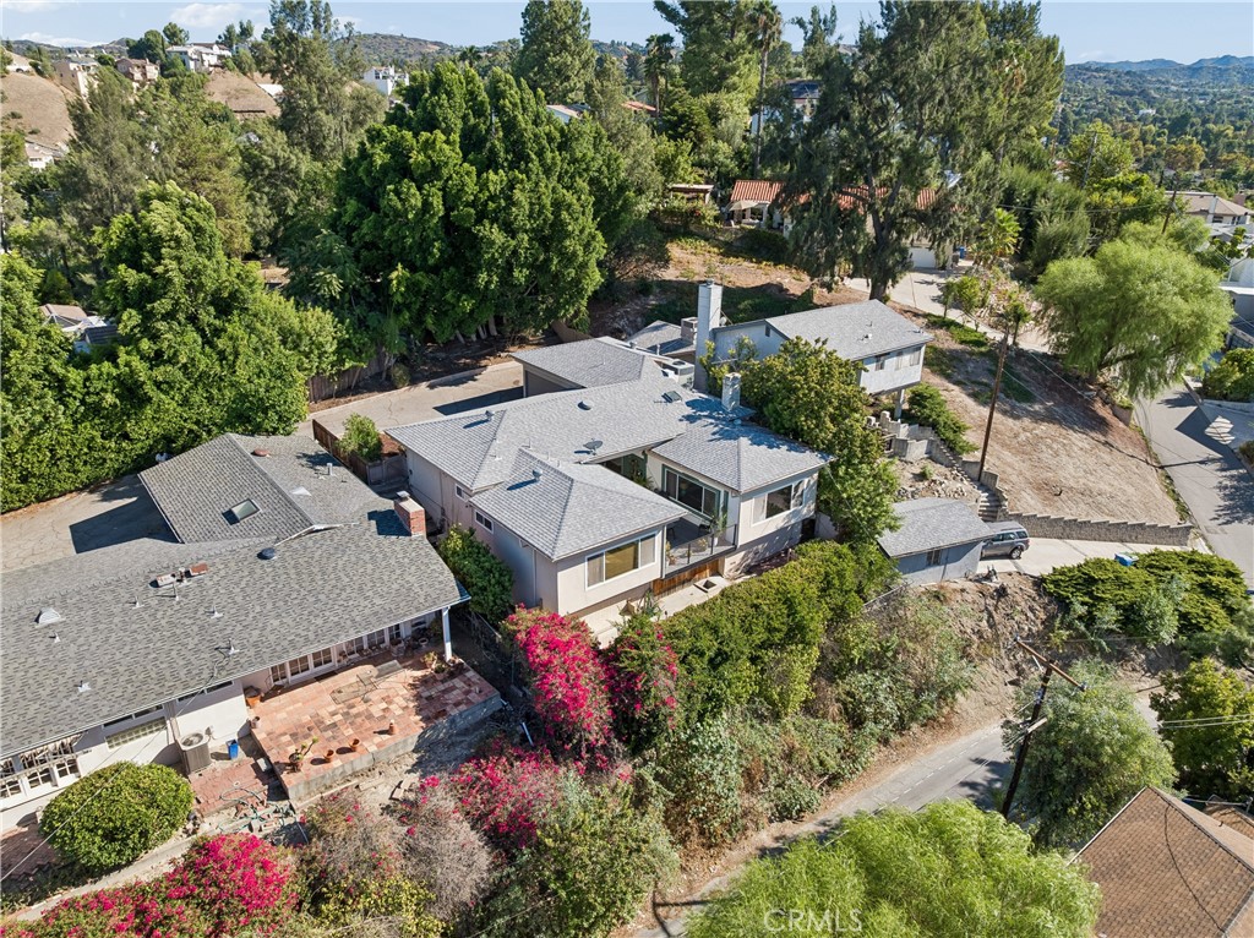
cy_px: 469
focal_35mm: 24
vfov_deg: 56.7
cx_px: 627
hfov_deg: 71.6
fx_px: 869
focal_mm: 12.3
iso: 150
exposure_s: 1/100
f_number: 2.8
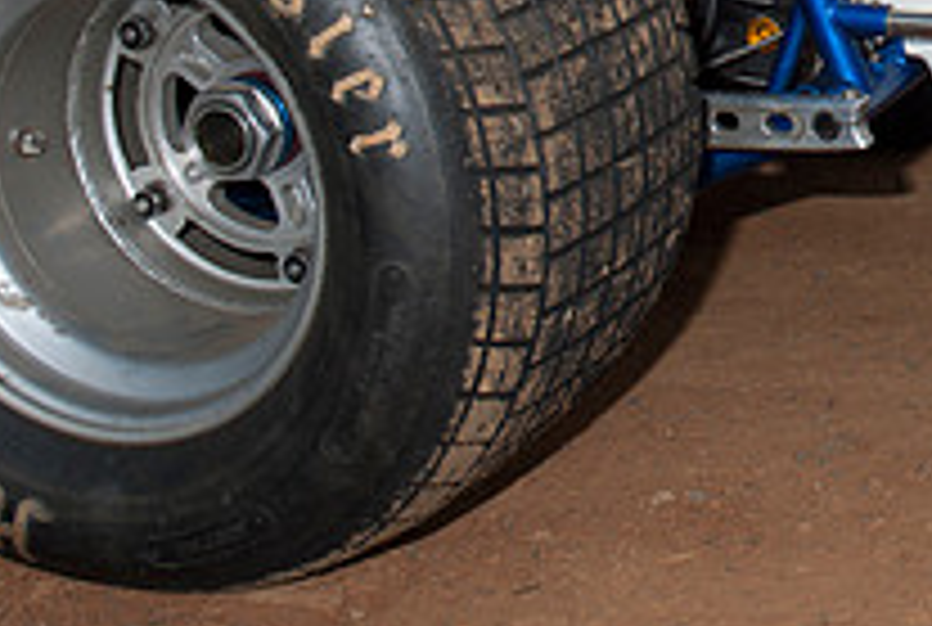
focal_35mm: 105
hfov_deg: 18.0
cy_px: -225
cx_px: 1238
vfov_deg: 12.6
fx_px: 2724
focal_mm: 25
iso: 100
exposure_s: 1/250
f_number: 7.1
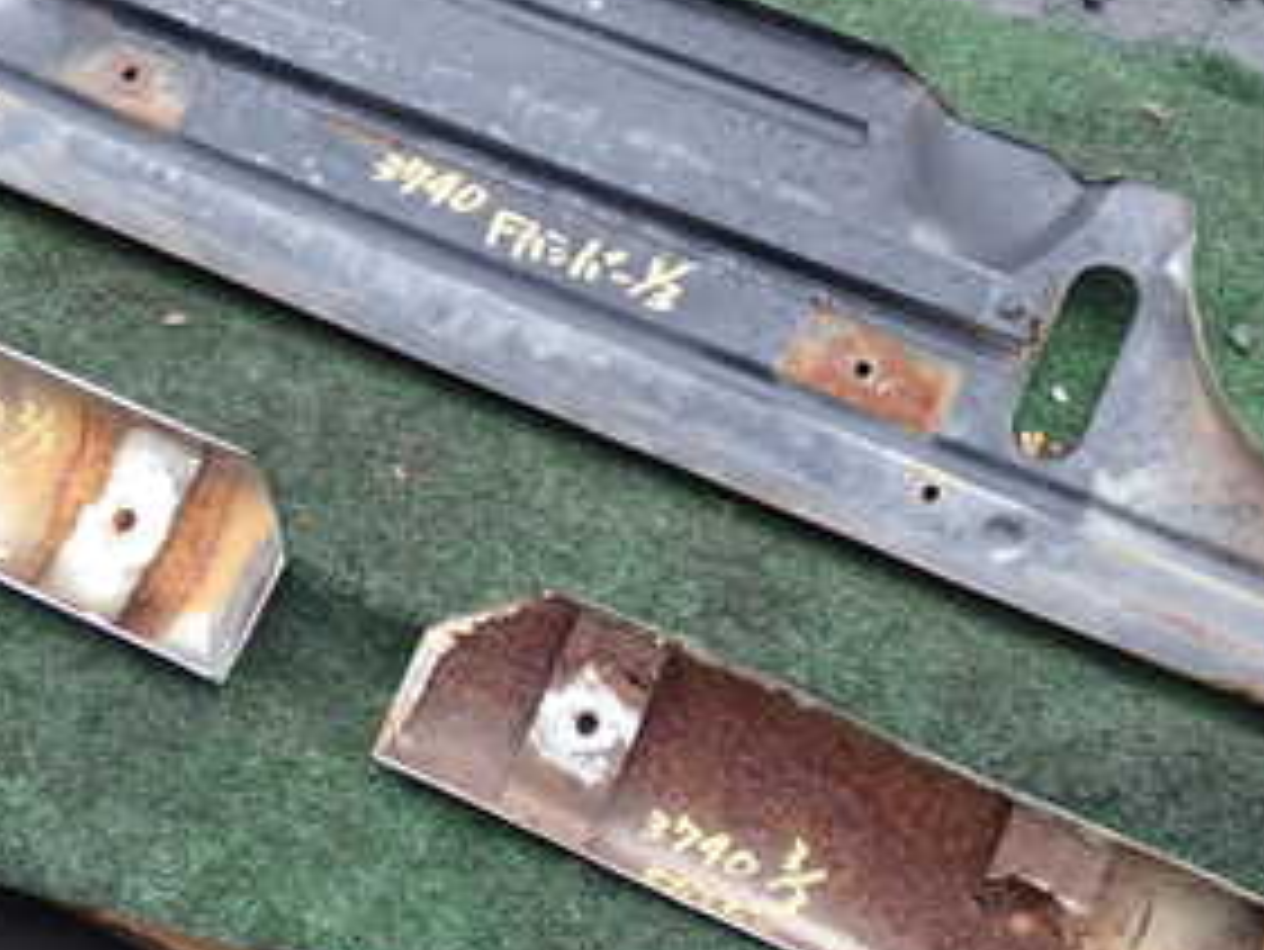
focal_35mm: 64
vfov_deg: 22.9
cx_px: 526
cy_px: 365
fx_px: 2338
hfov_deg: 30.2
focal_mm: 5.4
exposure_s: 1/80
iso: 100
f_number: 2.3
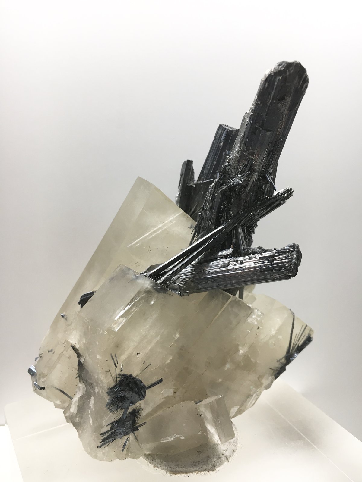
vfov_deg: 61.7
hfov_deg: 48.2
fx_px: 404
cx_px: 181
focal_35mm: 29
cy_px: 241
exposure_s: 1/33
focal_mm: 4.15
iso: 25
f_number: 2.2
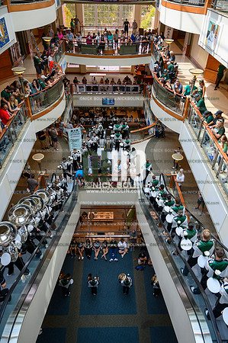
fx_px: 257
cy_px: 172
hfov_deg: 47.8
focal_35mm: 27
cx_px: 114
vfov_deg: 67.4
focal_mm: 27
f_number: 4
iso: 800
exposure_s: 1/800
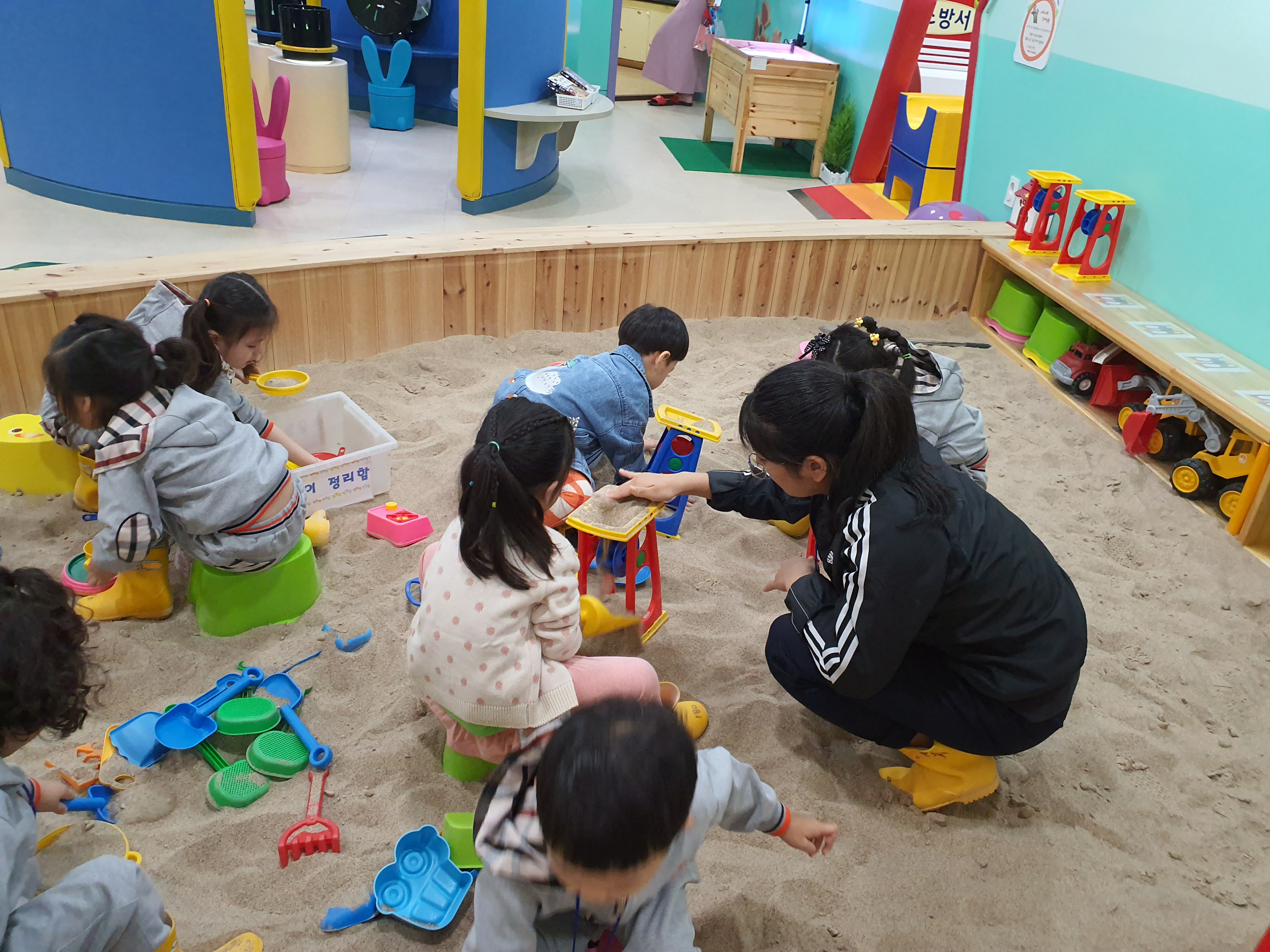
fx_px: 954
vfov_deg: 53.1
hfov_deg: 67.3
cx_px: 635
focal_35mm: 26
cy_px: 476
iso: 250
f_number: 2.4
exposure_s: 1/40
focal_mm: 4.3
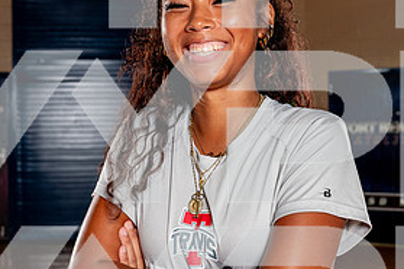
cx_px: 198
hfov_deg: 25.7
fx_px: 886
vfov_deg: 17.3
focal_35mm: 79
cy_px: 128
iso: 200
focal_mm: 38
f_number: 5.6
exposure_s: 1/250
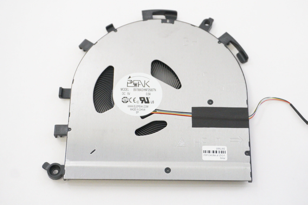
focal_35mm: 67
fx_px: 569
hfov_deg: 30.2
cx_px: 174
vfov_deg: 20.4
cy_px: 104
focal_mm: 37
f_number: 5.6
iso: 6400
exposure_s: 1/320
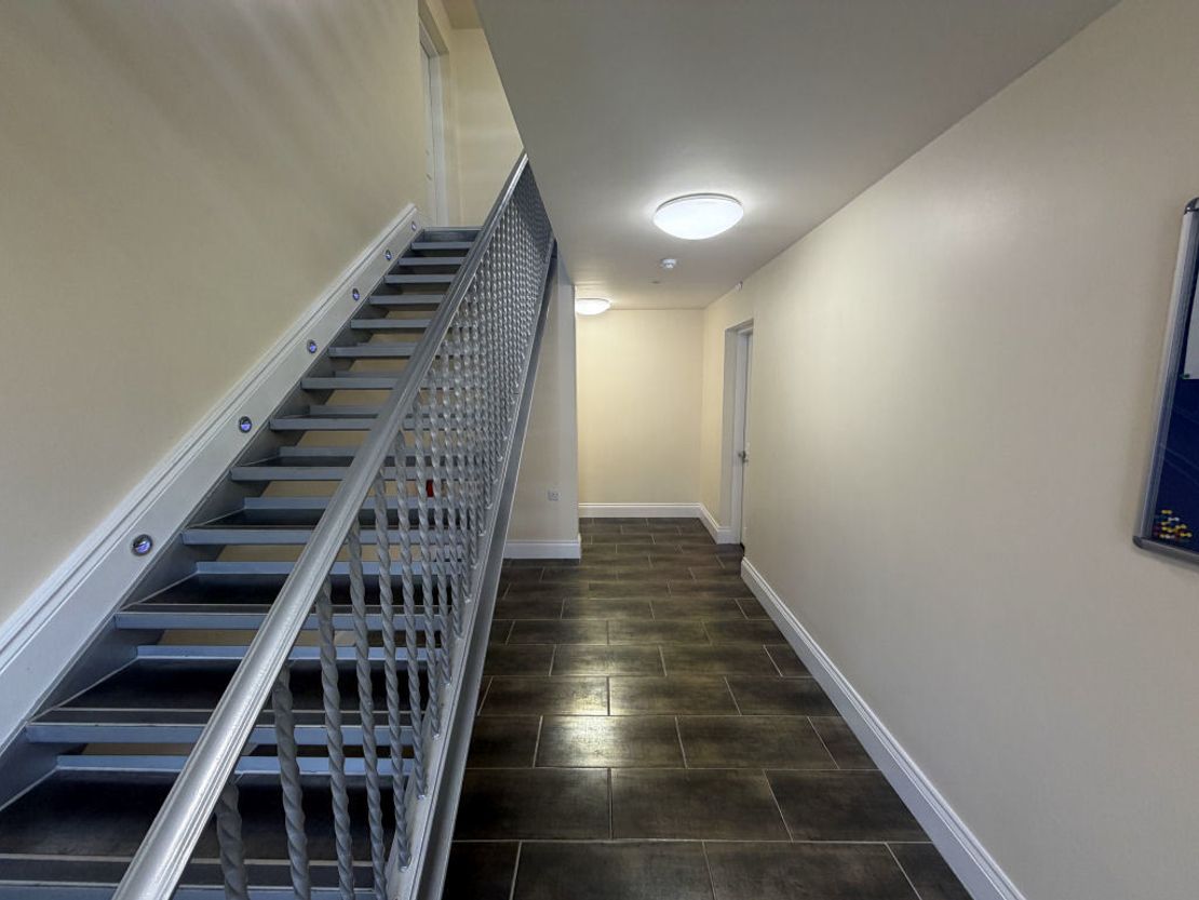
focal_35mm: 14
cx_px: 600
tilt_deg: -7.8
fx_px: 485
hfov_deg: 102.1
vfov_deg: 85.7
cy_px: 450
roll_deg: +1.4
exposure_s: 1/100
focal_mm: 2.22
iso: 125
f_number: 2.2
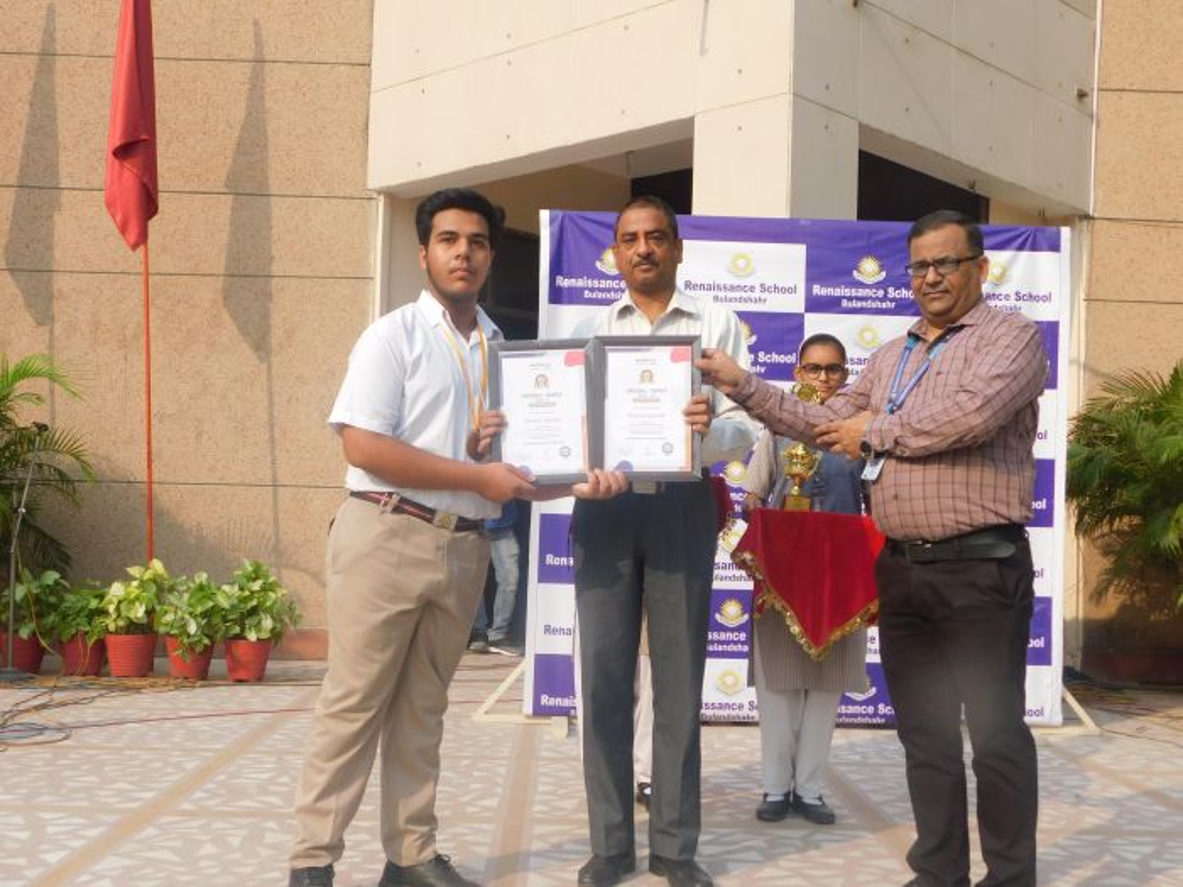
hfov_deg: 46.8
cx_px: 592
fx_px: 1367
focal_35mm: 40
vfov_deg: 36.0
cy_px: 444
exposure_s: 1/500
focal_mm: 7.1
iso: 125
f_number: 3.6
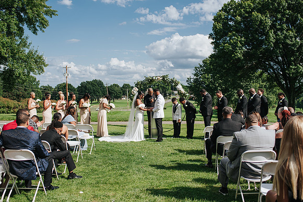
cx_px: 150
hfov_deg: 50.8
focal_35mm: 38
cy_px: 99
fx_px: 319
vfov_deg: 35.1
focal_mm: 35
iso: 100
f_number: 3.2
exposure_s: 1/1600
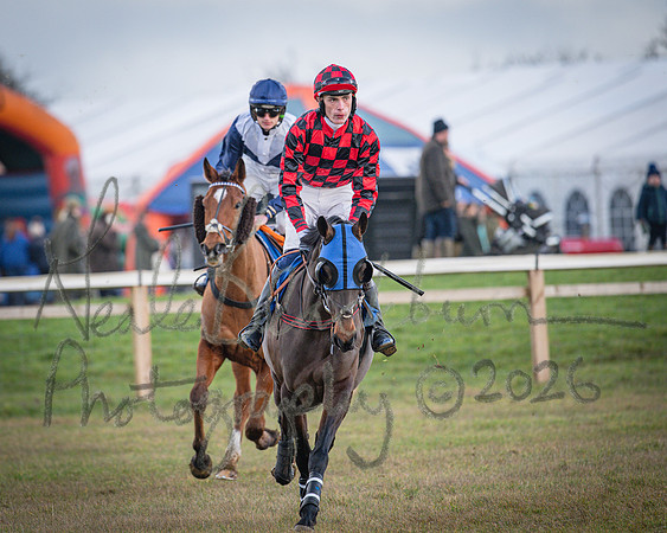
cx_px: 276
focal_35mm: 553
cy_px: 207
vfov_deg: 2.8
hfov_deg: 3.5
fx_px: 10918
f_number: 5
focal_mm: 400
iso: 800
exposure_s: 1/1250
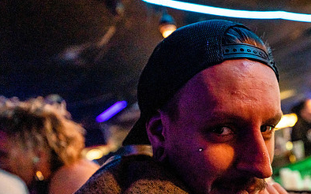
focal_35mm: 36
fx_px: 305
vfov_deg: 34.4
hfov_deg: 52.4
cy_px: 151
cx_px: 219
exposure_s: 1/200
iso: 3200
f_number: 2.8
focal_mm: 24
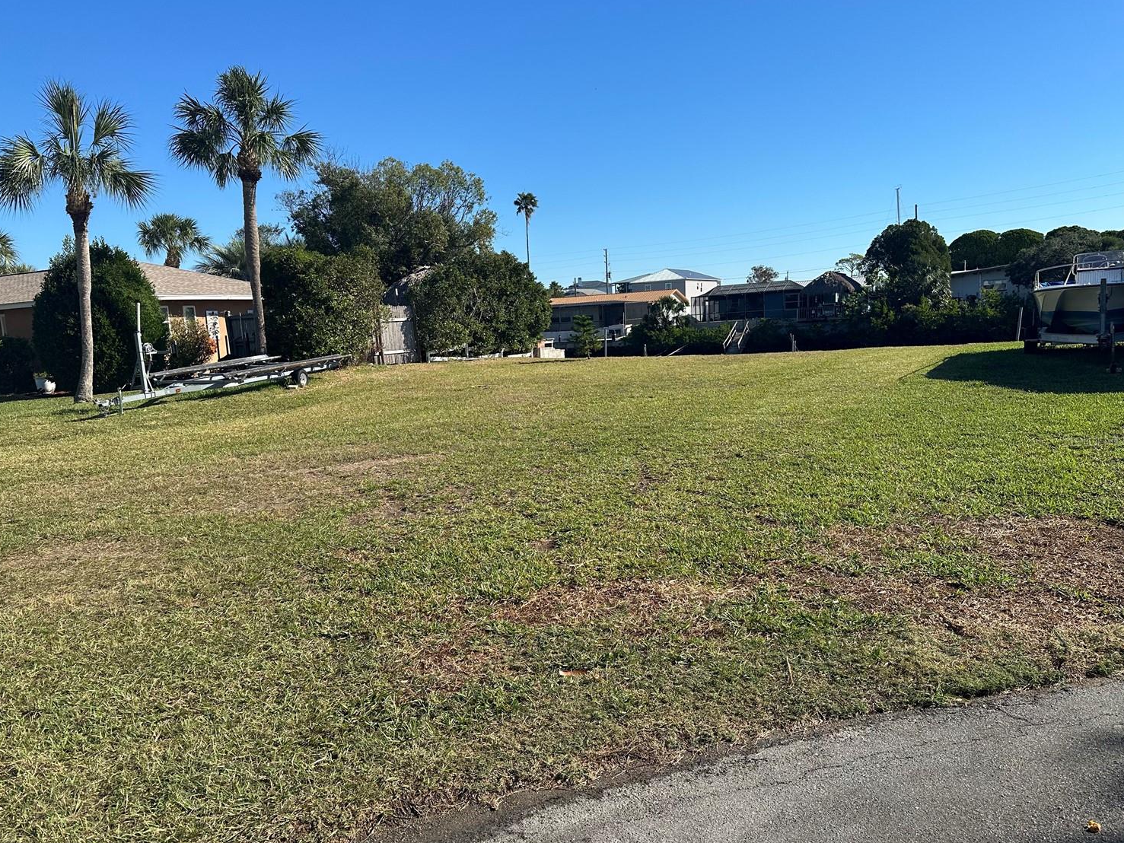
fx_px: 844
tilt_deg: -6.7
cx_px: 525
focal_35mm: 26
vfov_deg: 53.1
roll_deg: +1.6
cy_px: 440
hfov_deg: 67.2
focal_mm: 6.86
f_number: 1.78
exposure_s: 1/4348
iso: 80
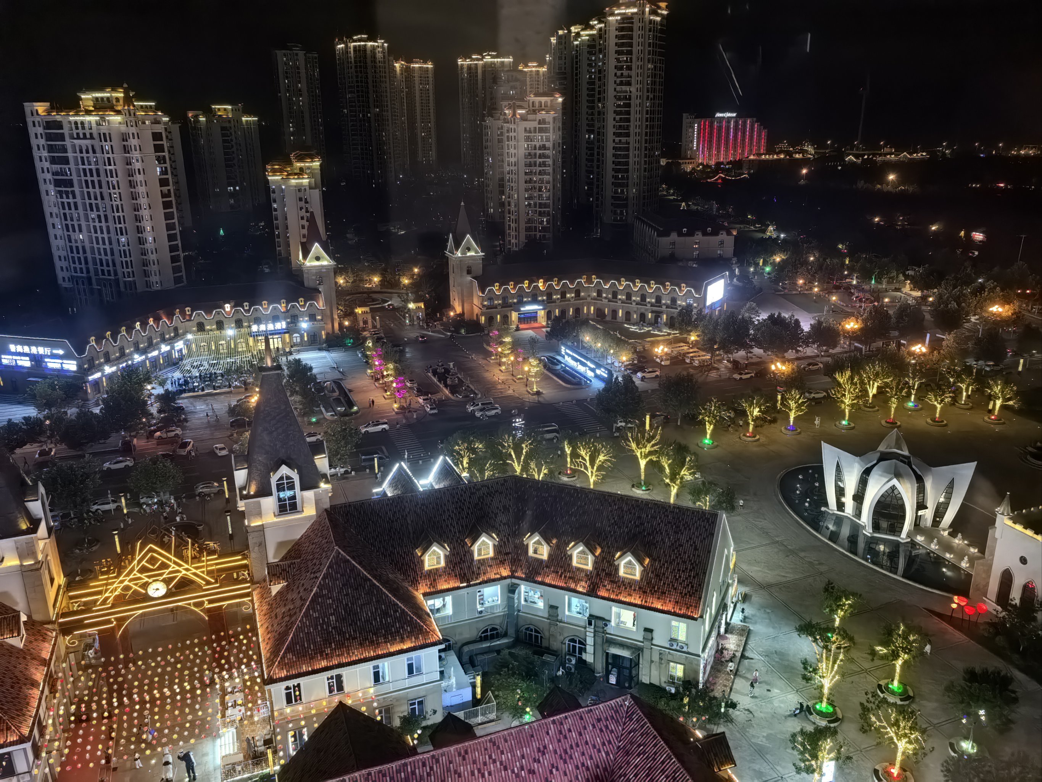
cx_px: 521
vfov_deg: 51.4
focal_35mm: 27
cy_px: 391
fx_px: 813
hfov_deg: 65.3
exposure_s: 1/33.3
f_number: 1.6
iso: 250
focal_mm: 8.5
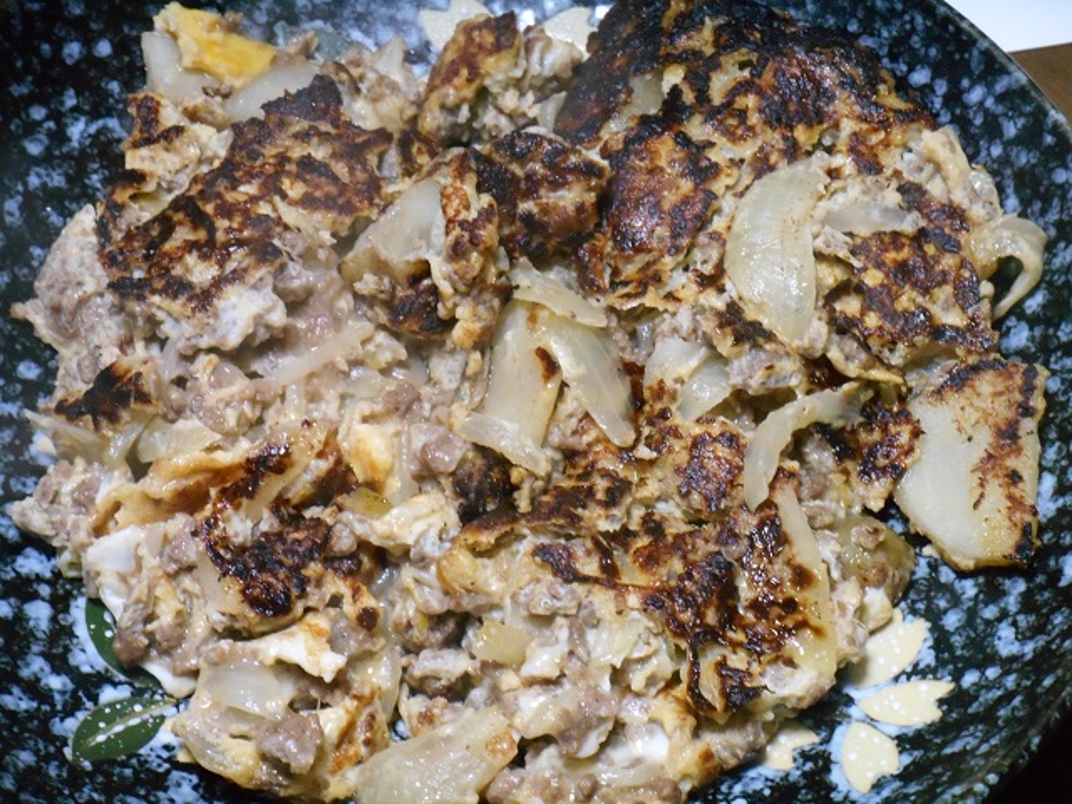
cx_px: 536
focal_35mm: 138
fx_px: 4274
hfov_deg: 14.3
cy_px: 402
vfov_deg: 10.7
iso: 800
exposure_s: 1/13
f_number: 5.7
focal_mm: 24.7
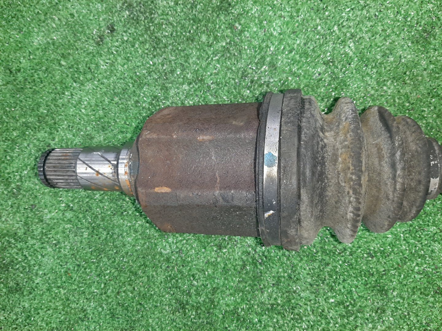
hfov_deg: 67.3
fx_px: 332
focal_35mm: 26
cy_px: 166
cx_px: 221
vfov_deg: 53.1
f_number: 1.7
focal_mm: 3.93
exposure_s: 1/33
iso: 185
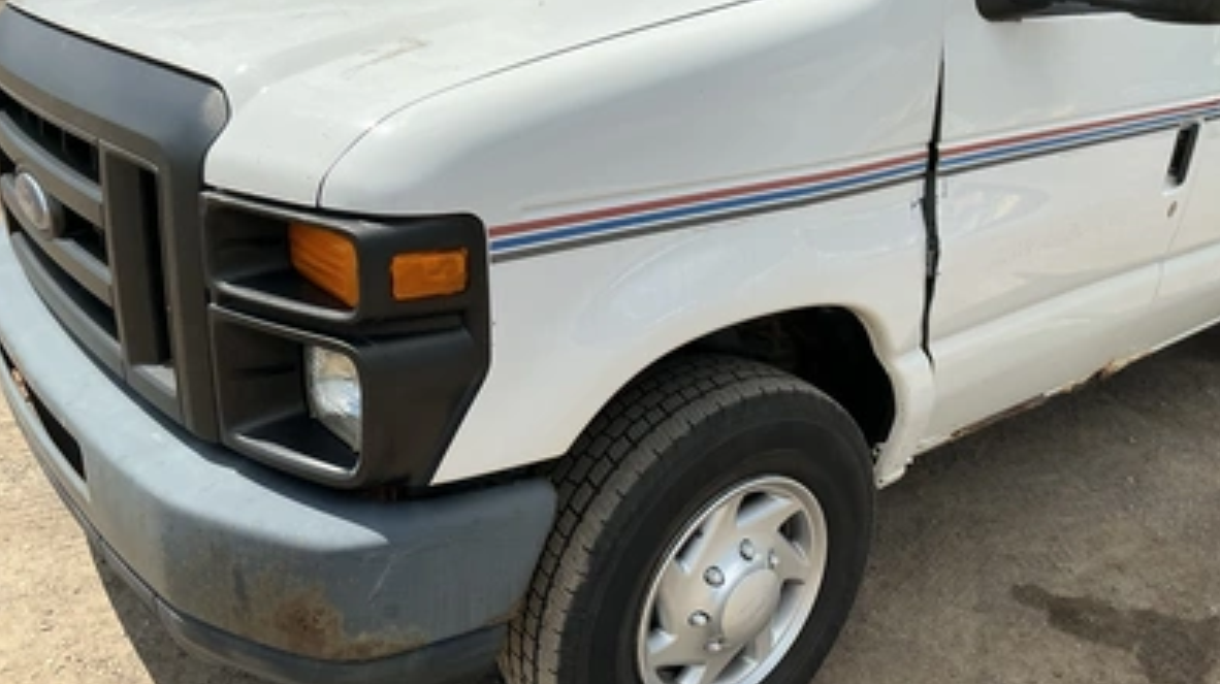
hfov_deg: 62.7
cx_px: 607
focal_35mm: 31
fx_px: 1002
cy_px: 356
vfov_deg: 37.7
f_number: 1.8
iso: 25
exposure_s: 1/1912
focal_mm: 3
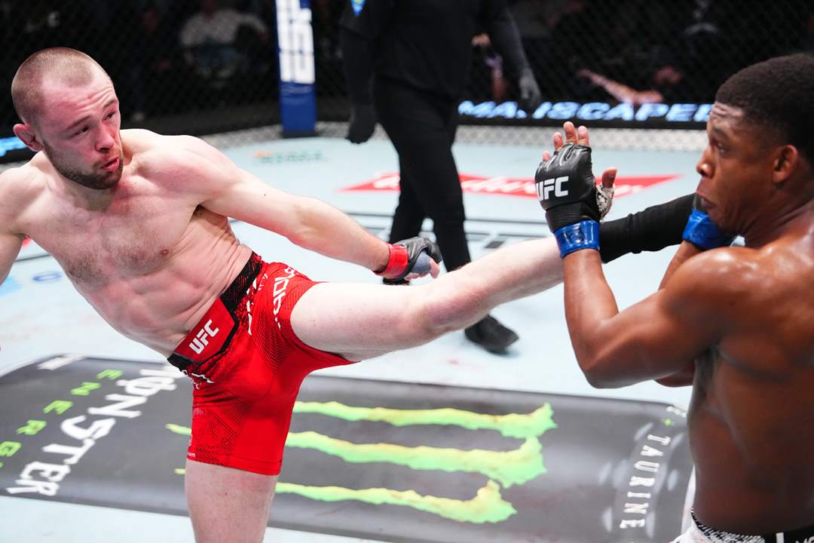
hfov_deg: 31.0
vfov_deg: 20.9
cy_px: 272
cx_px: 407
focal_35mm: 65
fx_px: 1470
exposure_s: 1/1250
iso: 5000
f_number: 2.8
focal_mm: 65
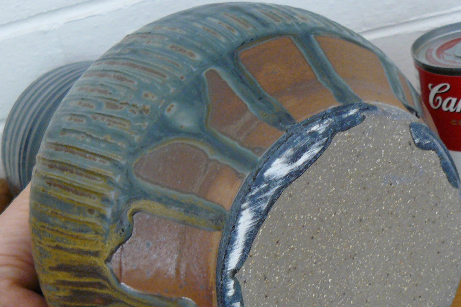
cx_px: 293
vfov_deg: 22.3
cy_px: 245
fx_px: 768
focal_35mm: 60
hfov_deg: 33.2
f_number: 2.8
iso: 200
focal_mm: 6
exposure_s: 1/25
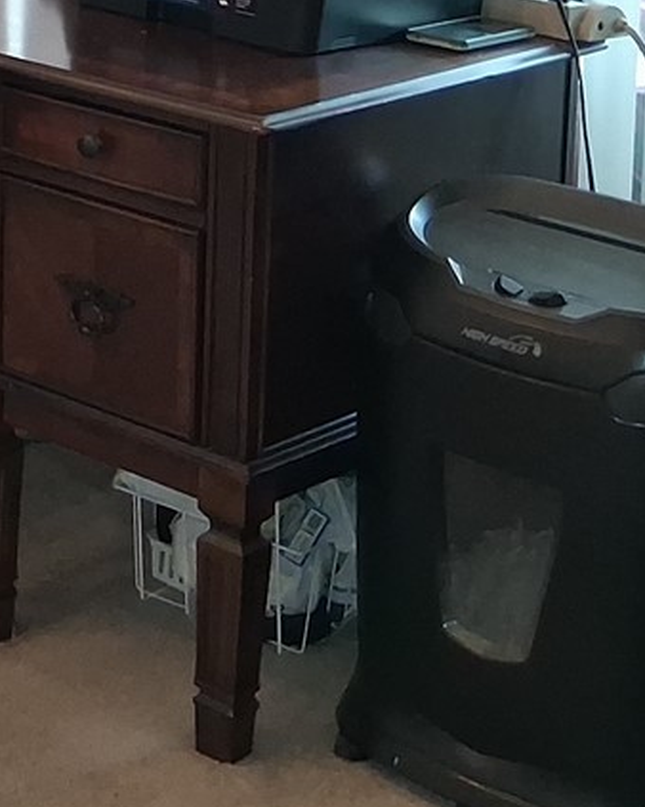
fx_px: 2292
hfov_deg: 13.7
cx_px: -628
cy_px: -324
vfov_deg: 18.2
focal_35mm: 96
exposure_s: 1/30
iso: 25
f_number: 1.8
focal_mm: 3.98
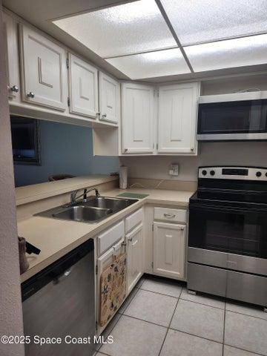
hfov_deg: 58.9
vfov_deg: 73.9
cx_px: 134
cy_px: 178
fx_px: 237
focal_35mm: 23
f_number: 1.8
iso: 25
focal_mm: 5.4
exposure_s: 1/120
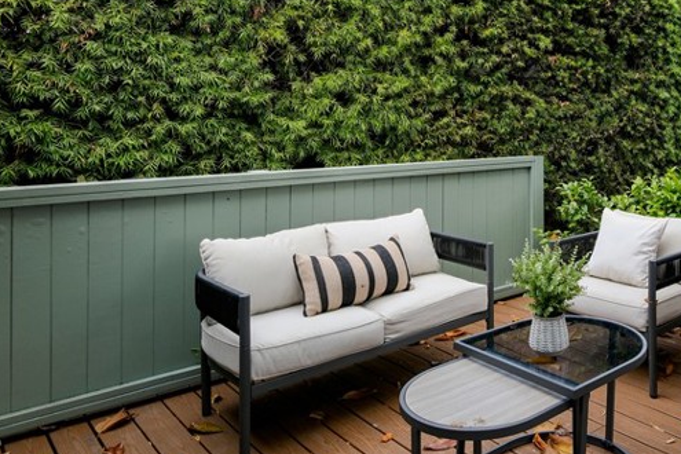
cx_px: 563
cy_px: 130
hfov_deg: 55.2
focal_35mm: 31
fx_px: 586
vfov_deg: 41.4
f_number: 7.1
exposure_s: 1/220
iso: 400
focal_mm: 10
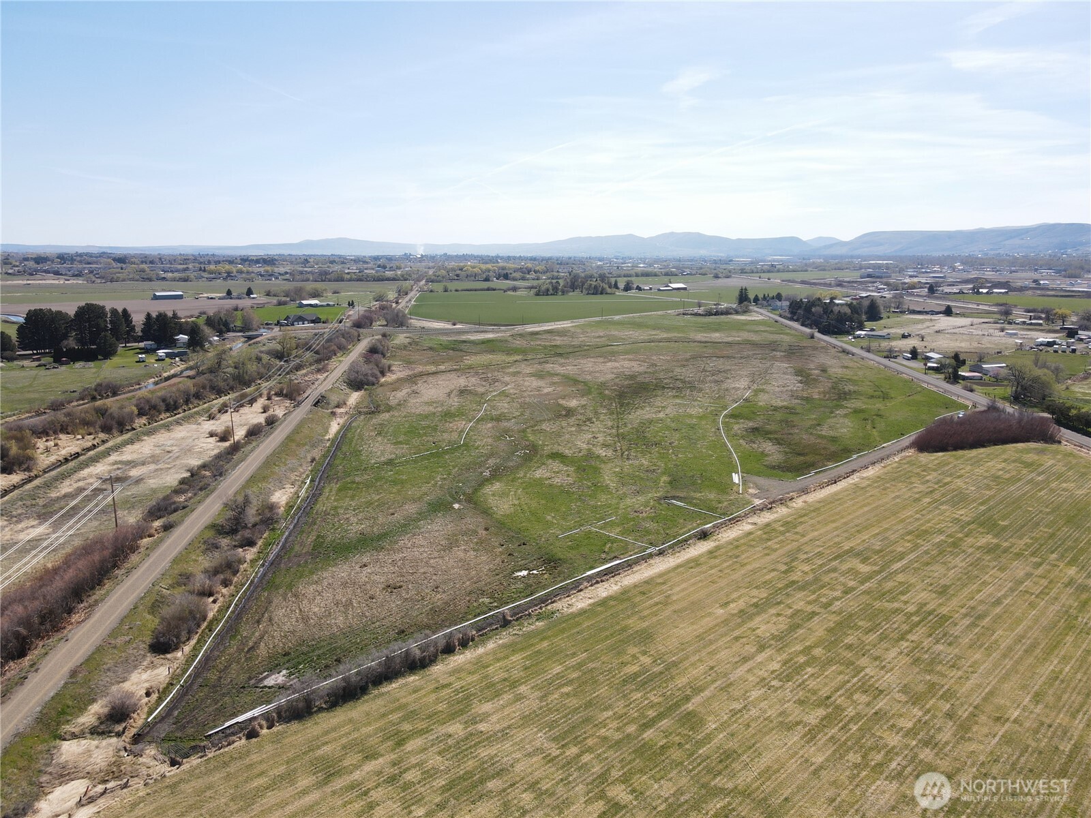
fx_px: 756
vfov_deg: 56.8
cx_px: 546
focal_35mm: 24
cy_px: 409
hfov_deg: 71.6
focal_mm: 4.5
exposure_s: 1/640
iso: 100
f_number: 2.8
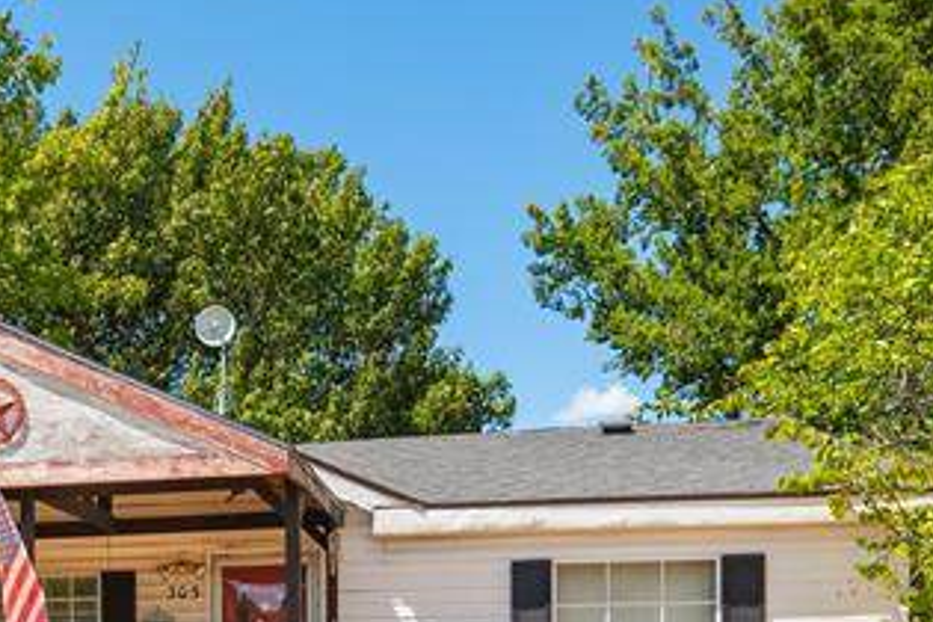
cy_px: 695
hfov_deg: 35.5
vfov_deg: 24.2
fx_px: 1348
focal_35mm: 52
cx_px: 62
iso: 100
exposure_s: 1/250
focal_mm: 16
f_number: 7.1
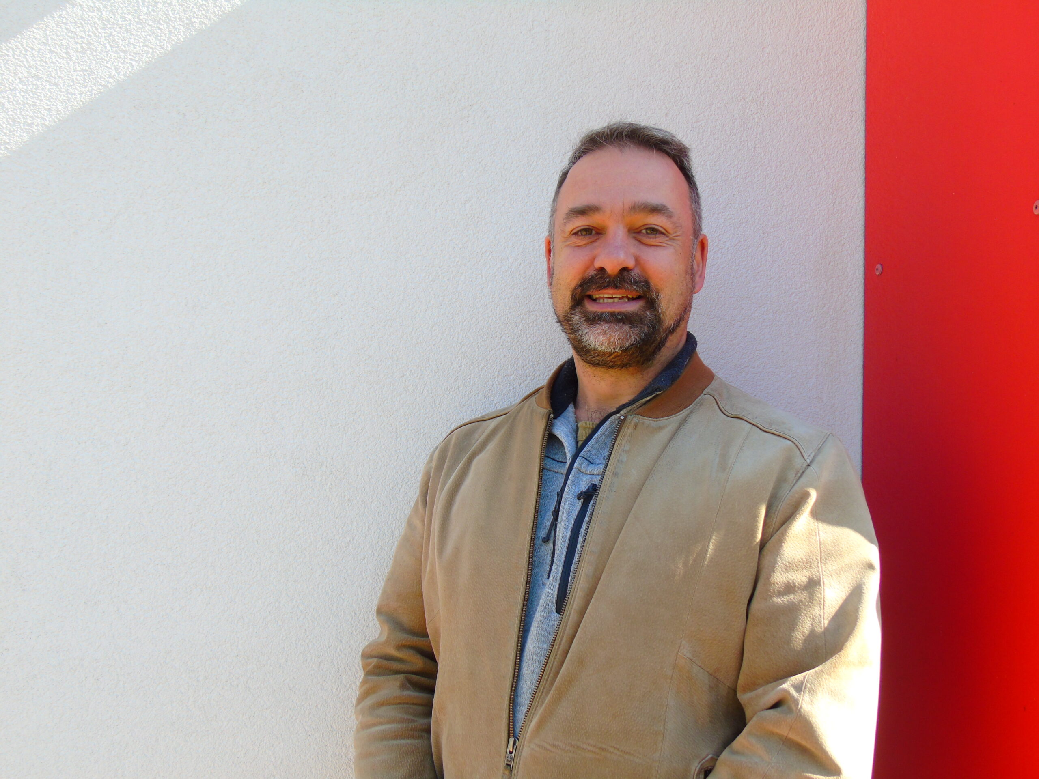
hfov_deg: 61.7
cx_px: 520
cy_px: 390
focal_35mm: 29
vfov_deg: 48.2
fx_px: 870
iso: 80
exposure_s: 1/160
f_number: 3.6
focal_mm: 5.2
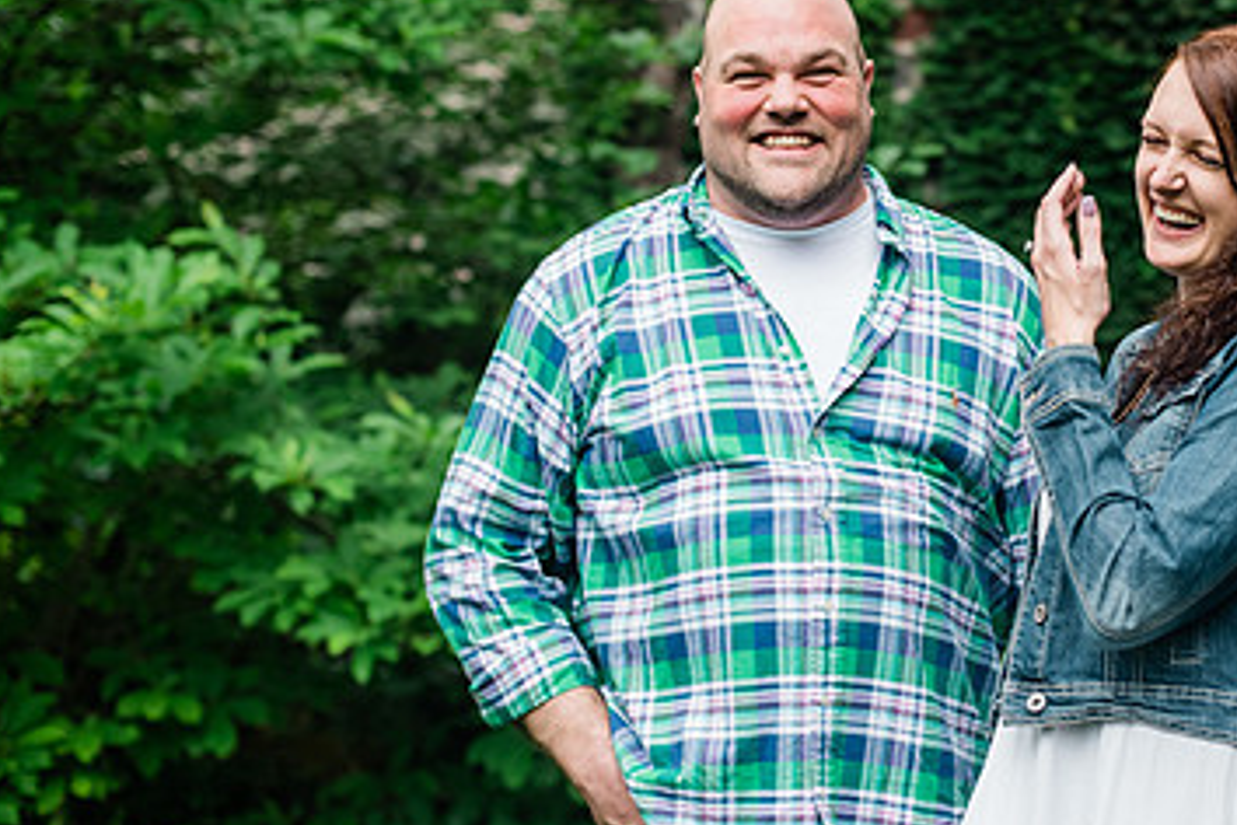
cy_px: 288
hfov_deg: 24.5
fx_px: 2817
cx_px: 936
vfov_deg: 16.6
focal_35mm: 82
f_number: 2.8
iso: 640
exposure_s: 1/160
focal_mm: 50
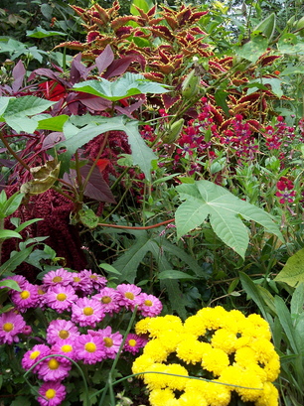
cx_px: 148
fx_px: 493
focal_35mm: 42
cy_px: 193
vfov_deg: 44.8
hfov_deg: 34.3
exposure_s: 1/90
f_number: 3.4
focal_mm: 8
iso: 100
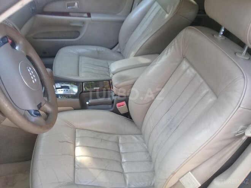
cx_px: 126
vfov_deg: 45.4
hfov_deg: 58.4
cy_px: 94
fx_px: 225
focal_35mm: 31
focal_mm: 3.3
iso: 50
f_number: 2.2
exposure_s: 1/33
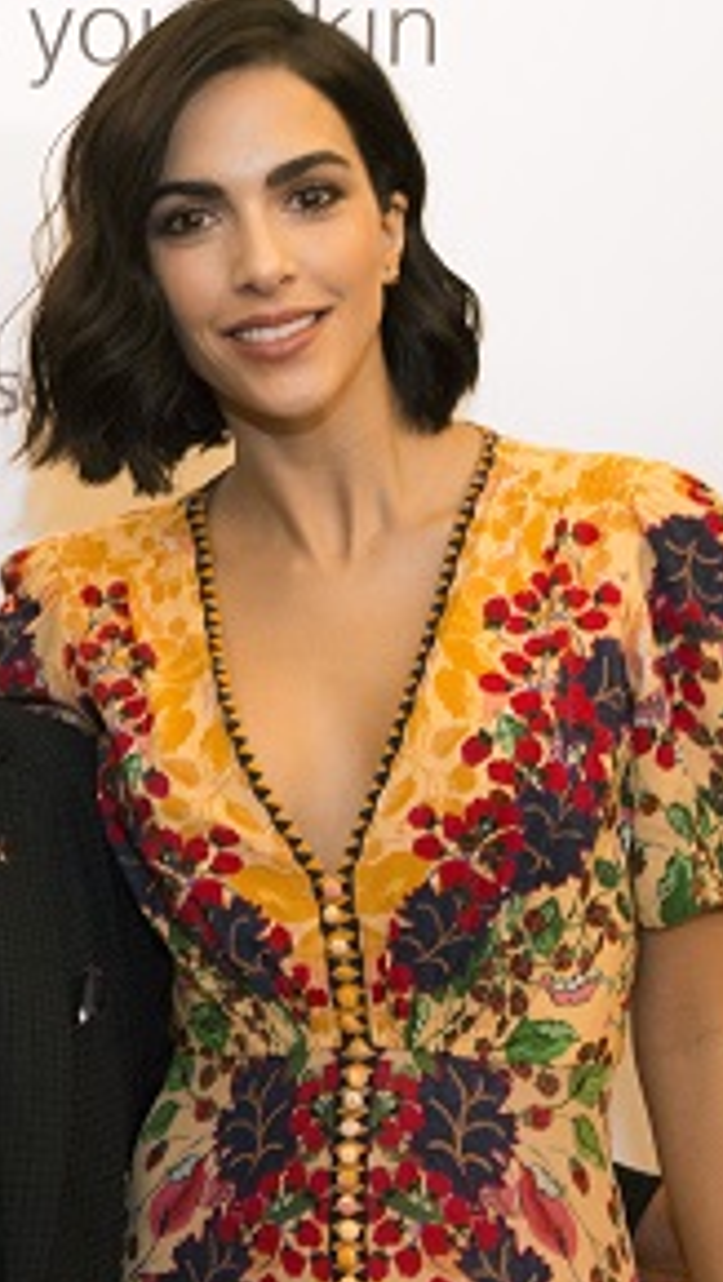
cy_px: 594
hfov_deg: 14.9
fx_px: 2585
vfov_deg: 27.8
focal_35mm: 76
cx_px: -310
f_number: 9
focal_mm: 35
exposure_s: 1/60
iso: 4000
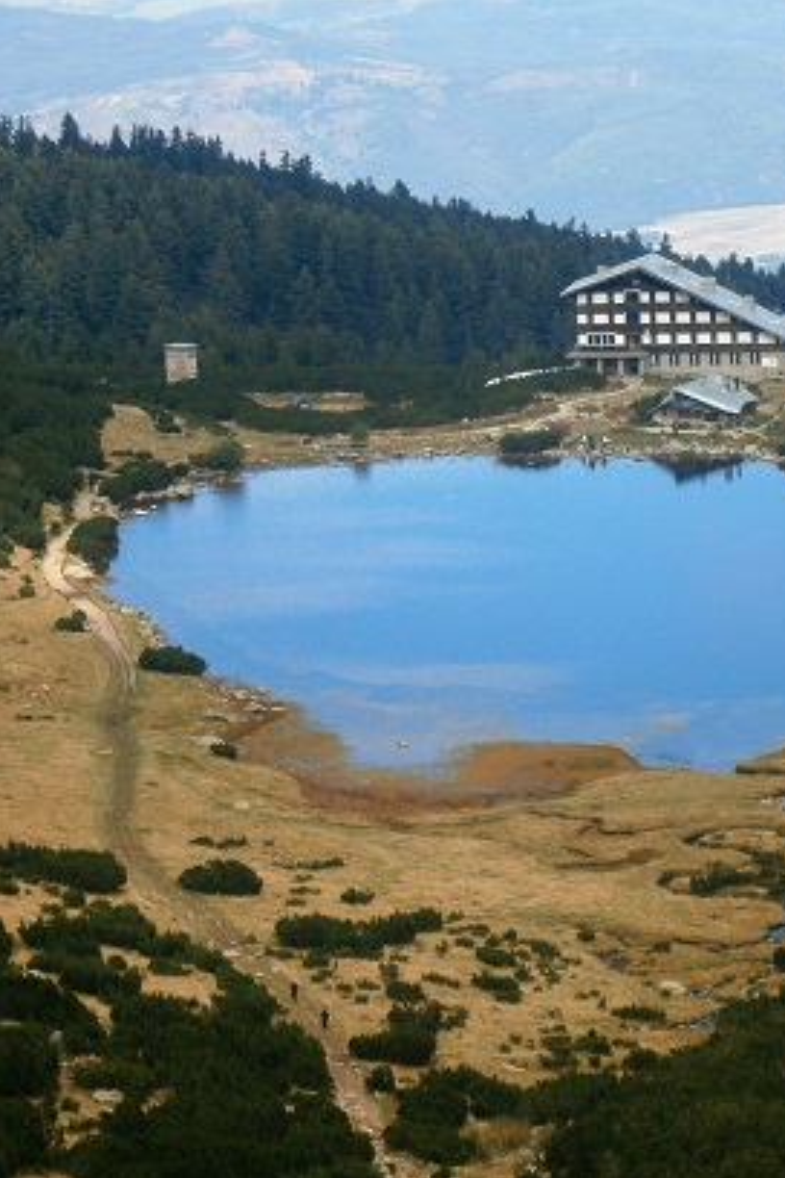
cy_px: 589
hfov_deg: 7.5
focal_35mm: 182
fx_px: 5952
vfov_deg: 11.3
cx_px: 560
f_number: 6.5
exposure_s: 1/200
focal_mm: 23.5
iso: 80
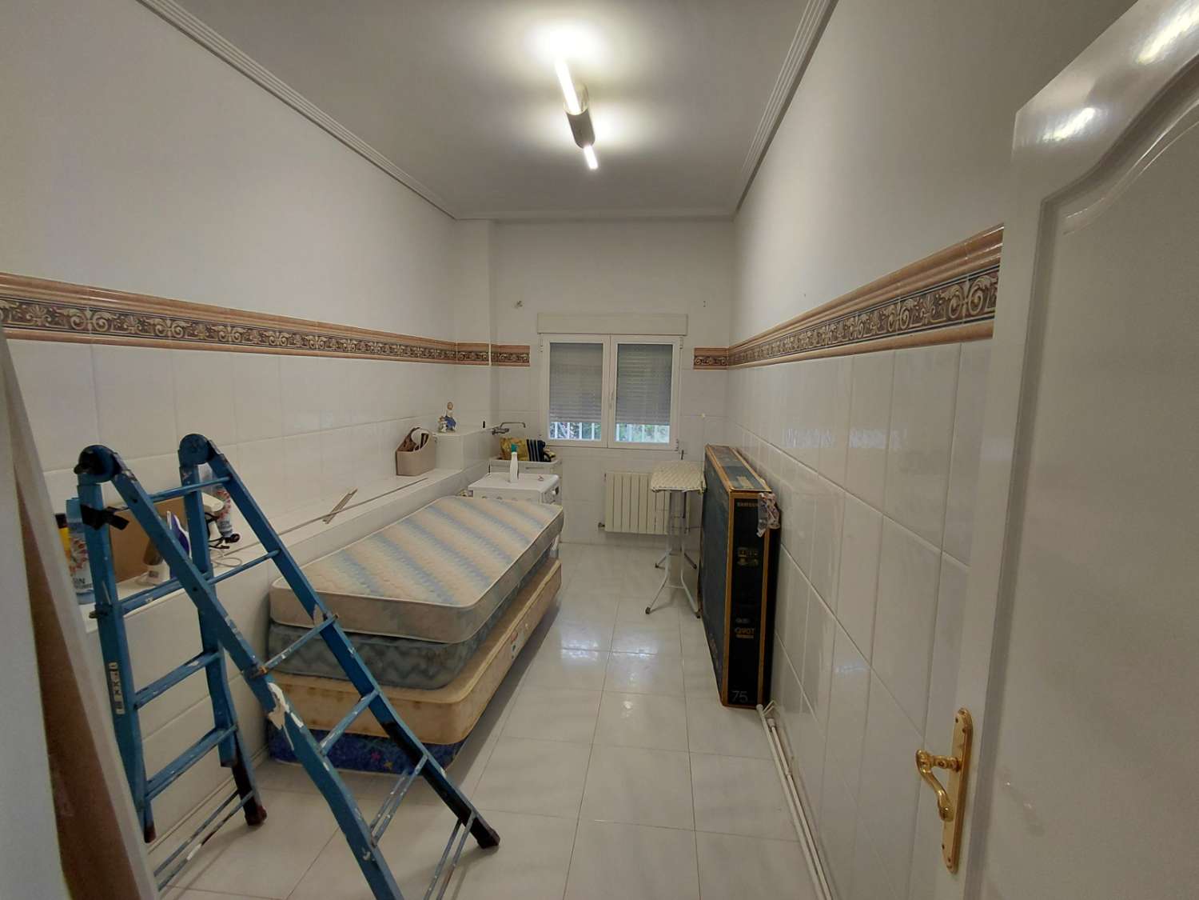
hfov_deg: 94.5
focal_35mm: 16
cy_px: 450
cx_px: 600
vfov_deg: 78.1
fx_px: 554
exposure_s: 1/50
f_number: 2.2
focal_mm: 1.64
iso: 64
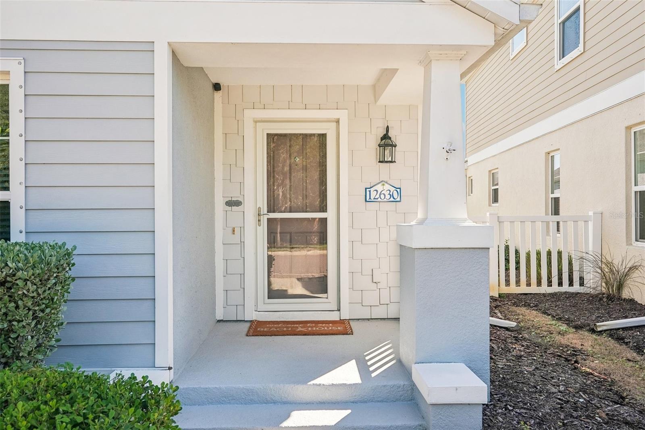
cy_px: 215
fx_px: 475
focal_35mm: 26
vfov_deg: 48.7
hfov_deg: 68.4
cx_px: 322
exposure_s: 1/400
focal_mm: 26.5
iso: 400
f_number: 8
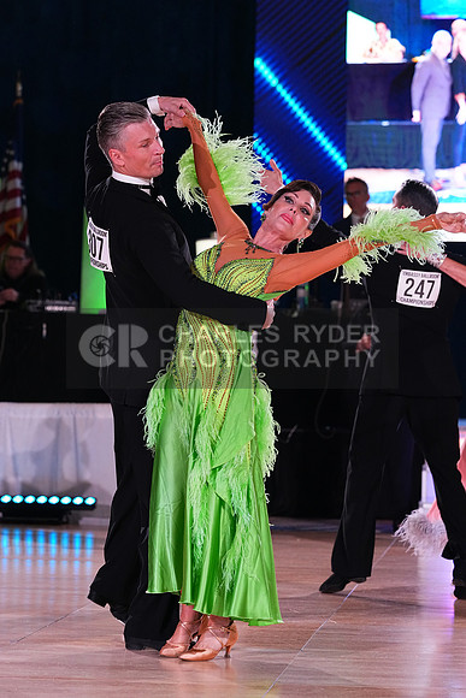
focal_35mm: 133
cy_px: 349
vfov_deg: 15.4
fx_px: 2581
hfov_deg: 10.3
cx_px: 233
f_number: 5
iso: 3200
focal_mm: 133
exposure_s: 1/250
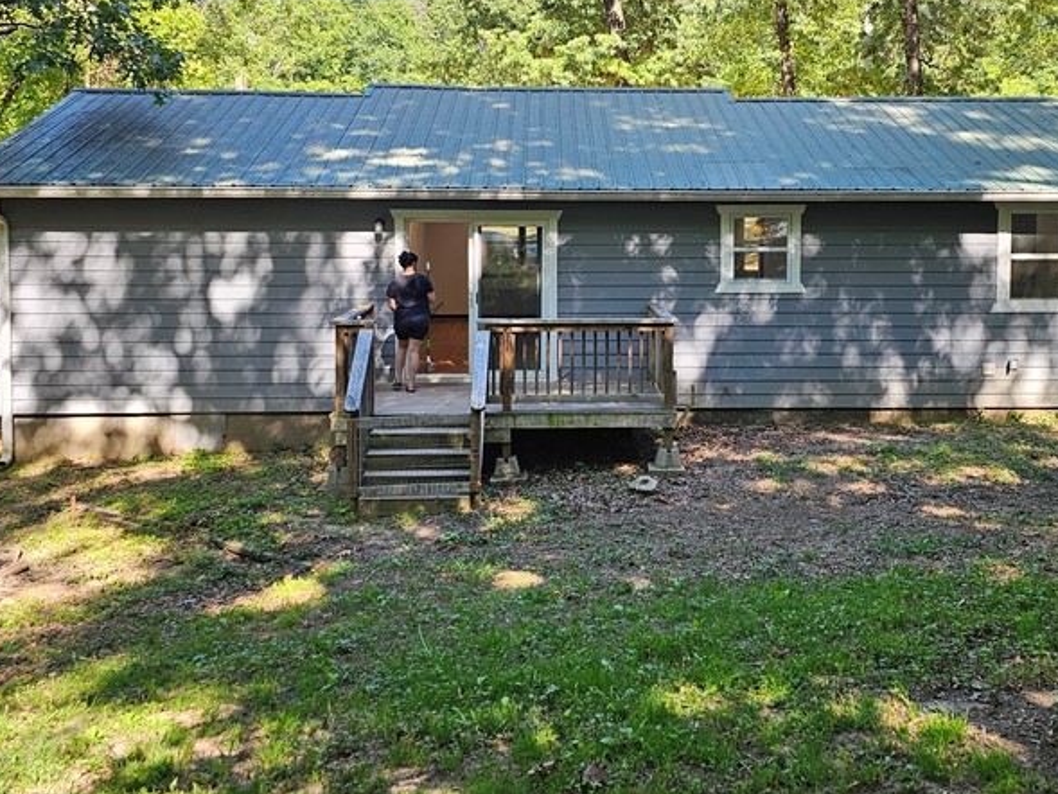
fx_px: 1223
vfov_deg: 35.7
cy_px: 282
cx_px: 607
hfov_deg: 46.6
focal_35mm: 40
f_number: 1.7
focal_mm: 6.3
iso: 25
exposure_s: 1/180
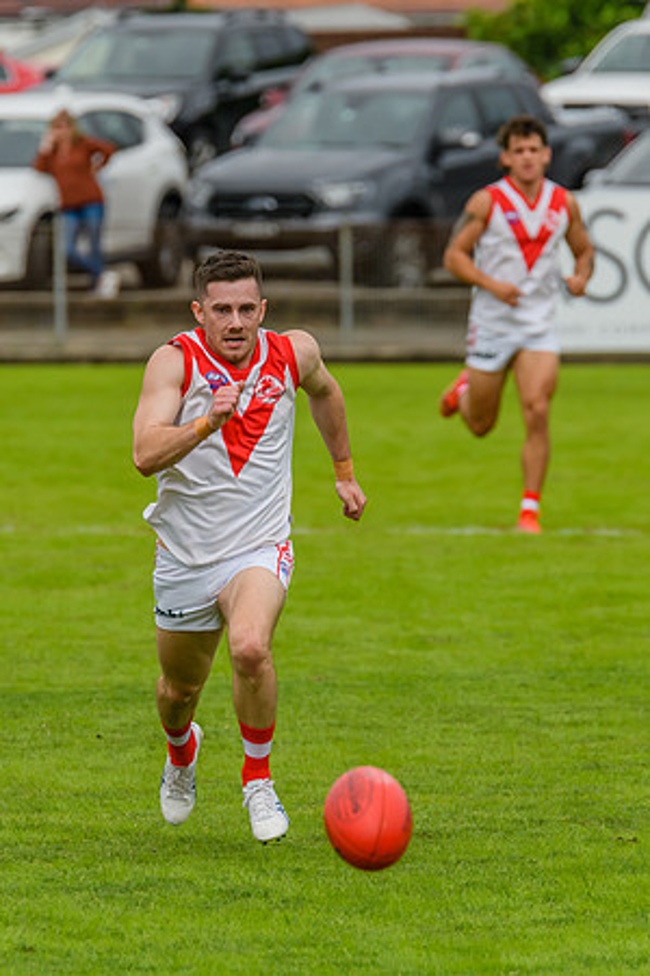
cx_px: 299
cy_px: 492
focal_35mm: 648
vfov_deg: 3.2
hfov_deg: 2.1
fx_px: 17538
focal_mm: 420
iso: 800
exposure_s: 1/2000
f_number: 8
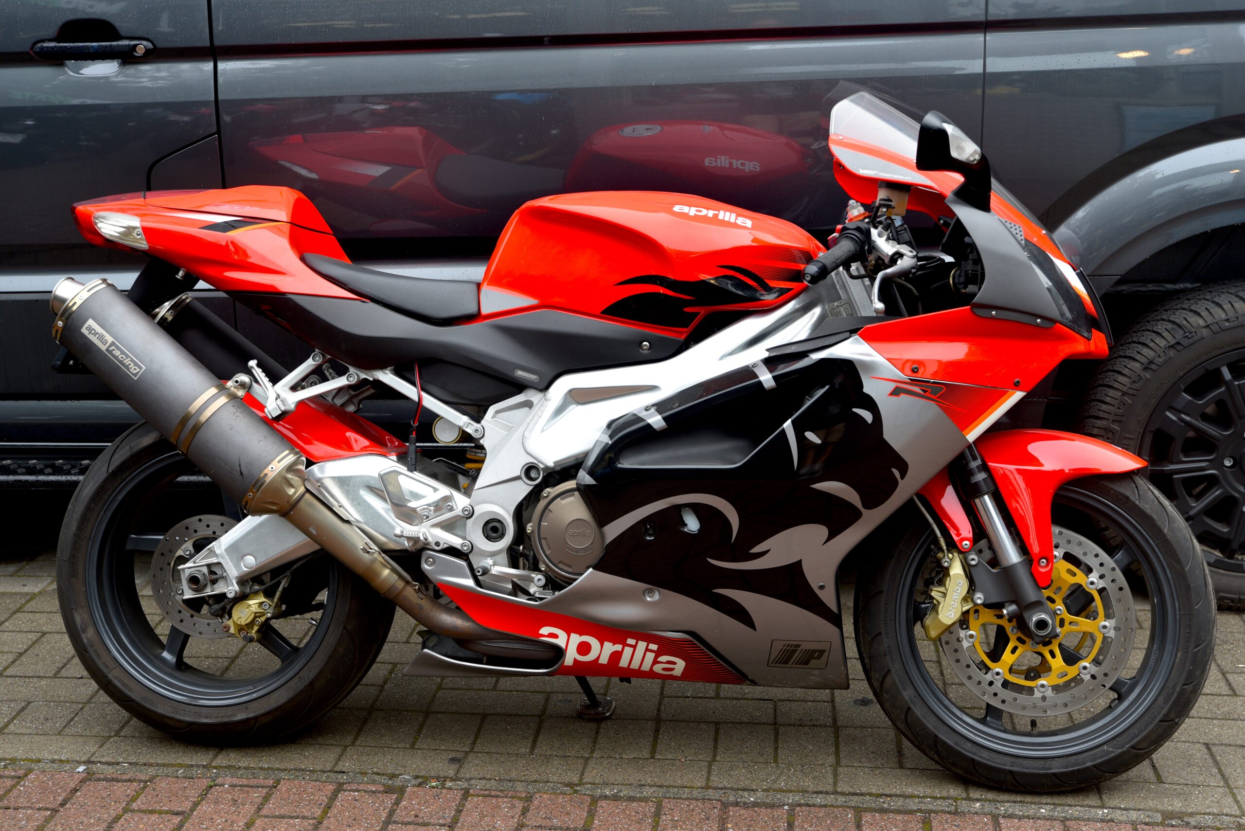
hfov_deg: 38.2
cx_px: 622
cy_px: 416
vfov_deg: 26.0
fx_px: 1799
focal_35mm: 52
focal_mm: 52
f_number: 4.5
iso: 100
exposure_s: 1/80
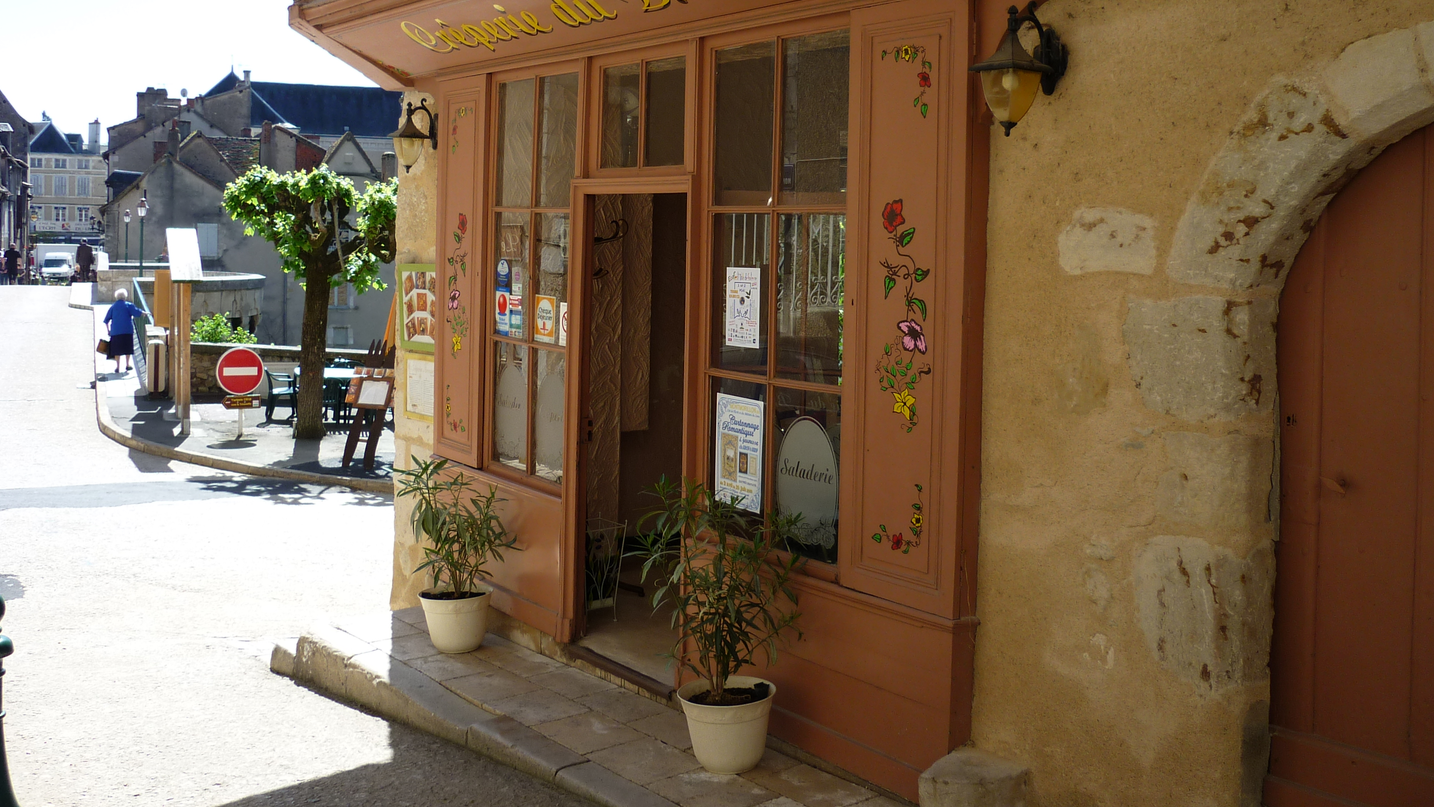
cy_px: 286
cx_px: 717
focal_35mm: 36
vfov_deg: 32.6
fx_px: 1369
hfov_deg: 55.3
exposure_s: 1/500
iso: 80
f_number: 2.8
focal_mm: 5.5
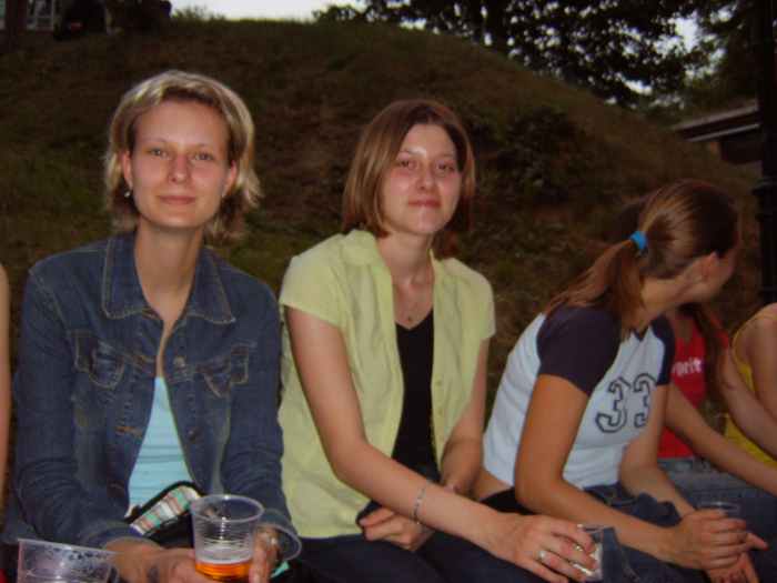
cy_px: 292
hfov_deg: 58.4
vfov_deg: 45.4
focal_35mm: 31
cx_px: 388
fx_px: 696
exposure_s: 1/30
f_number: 2.7
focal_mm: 8.13
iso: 141
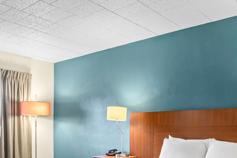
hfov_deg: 54.4
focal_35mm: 34
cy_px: 135
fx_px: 227
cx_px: 150
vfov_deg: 36.5
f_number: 8
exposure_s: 1/3
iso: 400
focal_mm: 11.5
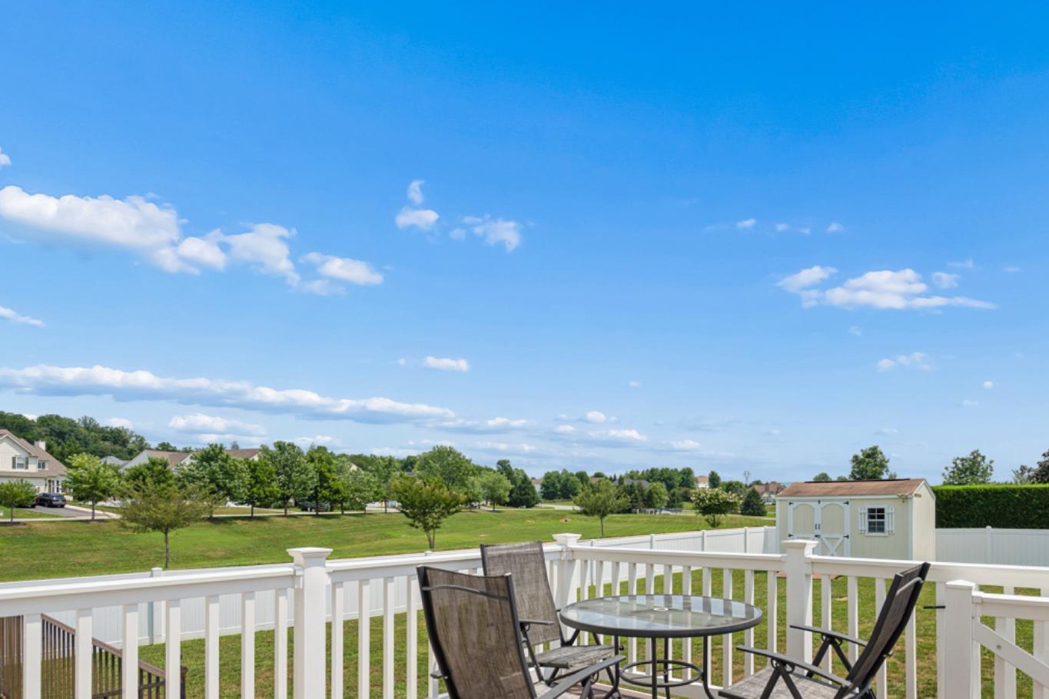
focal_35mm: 21
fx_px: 612
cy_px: 497
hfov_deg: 80.2
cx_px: 633
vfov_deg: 57.4
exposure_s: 1/500
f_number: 7.1
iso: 100
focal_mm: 14
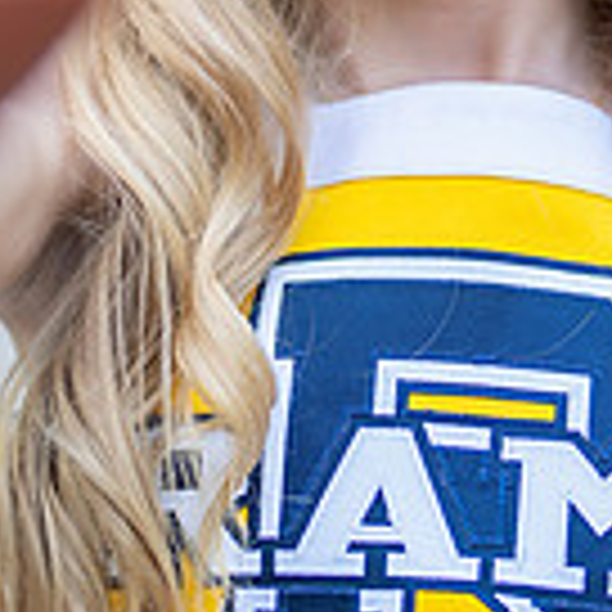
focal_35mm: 220
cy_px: 55
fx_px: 4401
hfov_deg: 7.9
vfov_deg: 7.9
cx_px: 464
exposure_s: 1/500
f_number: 1.2
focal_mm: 50
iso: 125
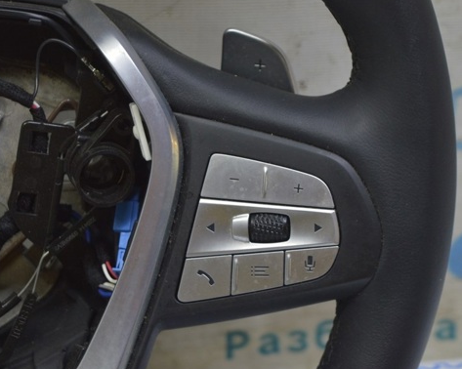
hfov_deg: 18.4
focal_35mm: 105
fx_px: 1430
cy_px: 183
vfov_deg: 14.7
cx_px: 224
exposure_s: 1/20
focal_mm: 55
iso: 400
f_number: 5.6
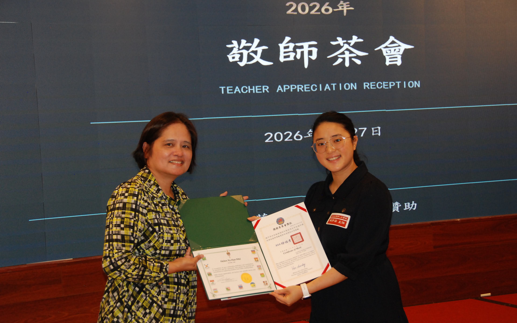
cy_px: 164
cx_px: 261
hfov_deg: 29.0
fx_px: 1000
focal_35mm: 71
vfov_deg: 18.3
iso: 800
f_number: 4.8
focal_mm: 46
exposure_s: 1/60
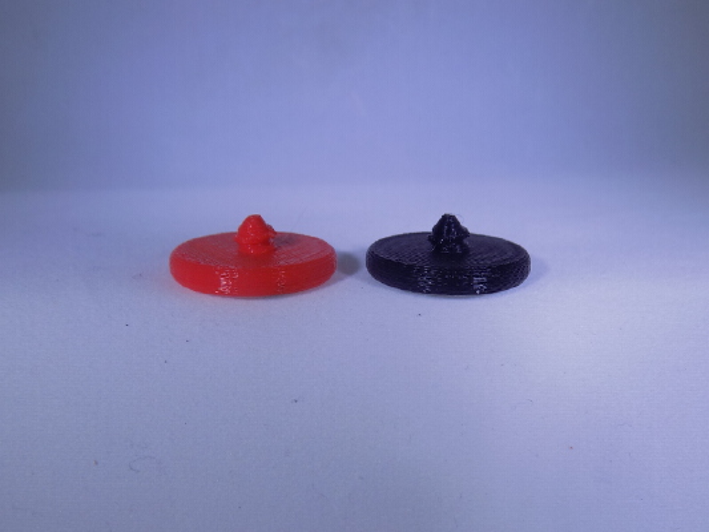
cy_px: 266
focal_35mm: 34
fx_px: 697
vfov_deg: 41.8
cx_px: 354
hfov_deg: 53.9
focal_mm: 6.1
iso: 80
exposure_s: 1/640
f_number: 3.4
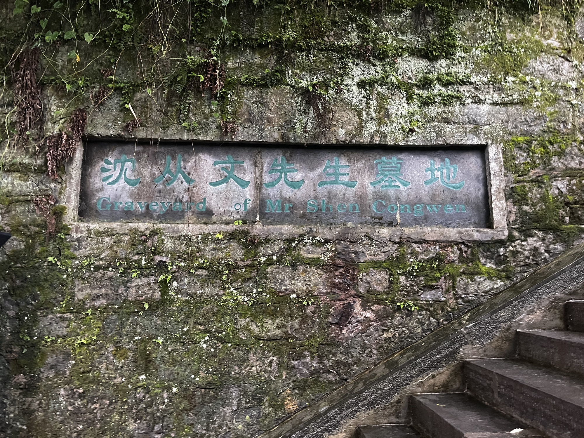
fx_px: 439
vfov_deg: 53.1
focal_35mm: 26
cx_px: 292
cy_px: 219
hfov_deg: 67.3
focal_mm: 5.1
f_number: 1.6
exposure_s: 1/44
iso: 500
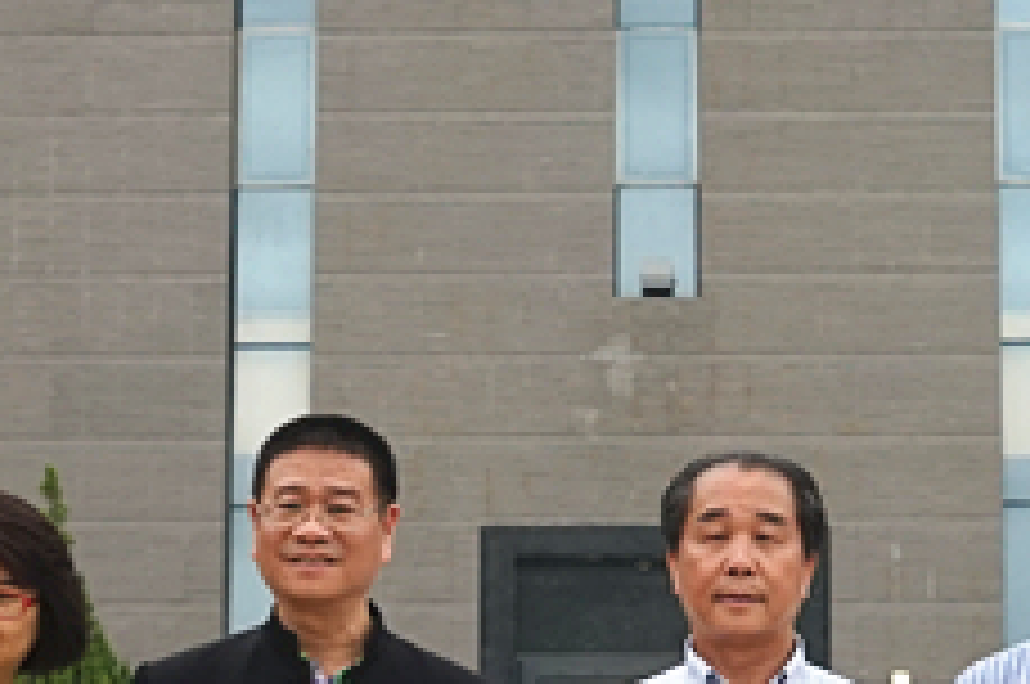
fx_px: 3600
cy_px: 367
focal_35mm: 126
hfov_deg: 16.2
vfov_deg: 10.8
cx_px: 706
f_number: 4.5
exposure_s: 1/2500
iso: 640
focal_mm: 24
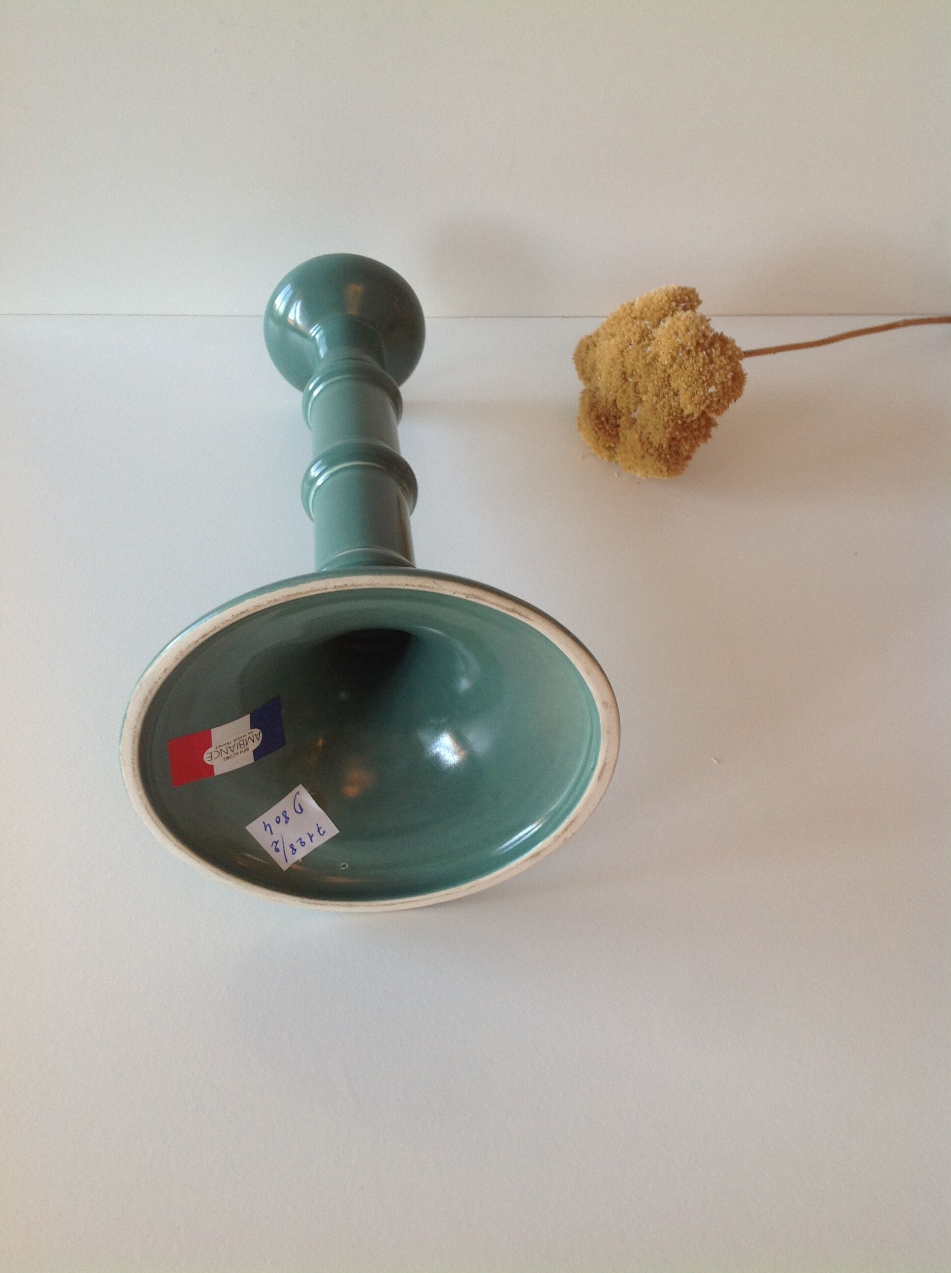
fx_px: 1285
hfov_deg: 40.6
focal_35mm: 35
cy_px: 636
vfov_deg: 52.7
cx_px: 476
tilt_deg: -46.2
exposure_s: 1/33
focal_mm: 4.28
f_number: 2.4
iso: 50
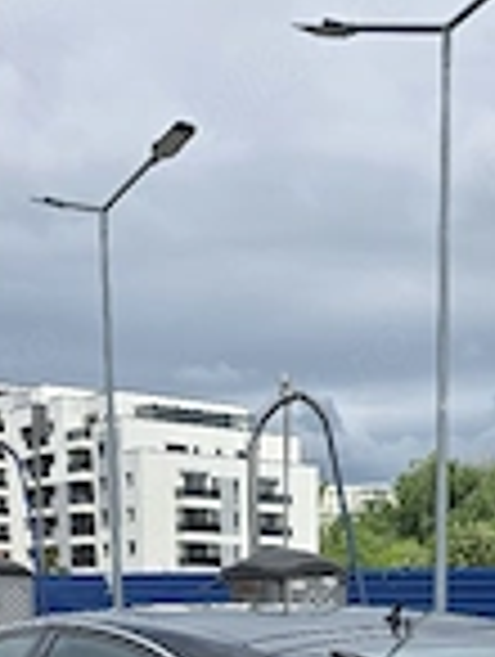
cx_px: 356
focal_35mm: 63
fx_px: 1198
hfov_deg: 23.2
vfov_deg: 26.4
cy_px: 837
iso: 80
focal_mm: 6.3
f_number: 1.7
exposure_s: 1/10000
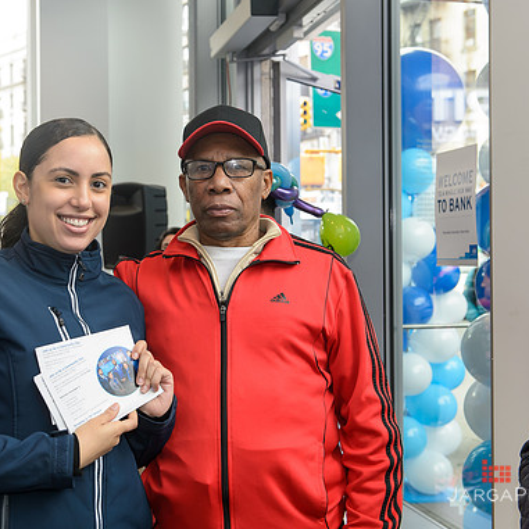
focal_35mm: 62
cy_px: 264
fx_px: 1072
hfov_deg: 27.6
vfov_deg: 27.7
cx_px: 178
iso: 800
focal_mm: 48
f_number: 5
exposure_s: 1/80
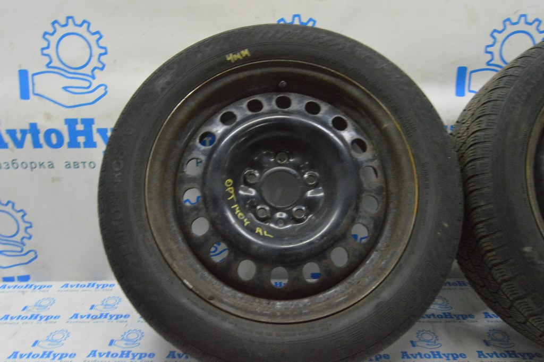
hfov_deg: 62.0
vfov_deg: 43.5
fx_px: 453
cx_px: 272
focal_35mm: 30
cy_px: 181
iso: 6400
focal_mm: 20
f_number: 20
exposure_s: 1/15
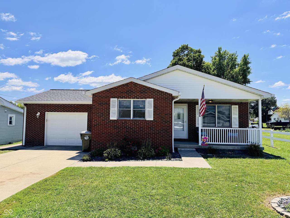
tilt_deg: +3.2
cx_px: 145
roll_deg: -0.7
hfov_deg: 71.6
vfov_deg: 56.8
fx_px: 201
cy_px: 109
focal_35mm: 24
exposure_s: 1/4975
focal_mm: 6.76
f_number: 1.78
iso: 80
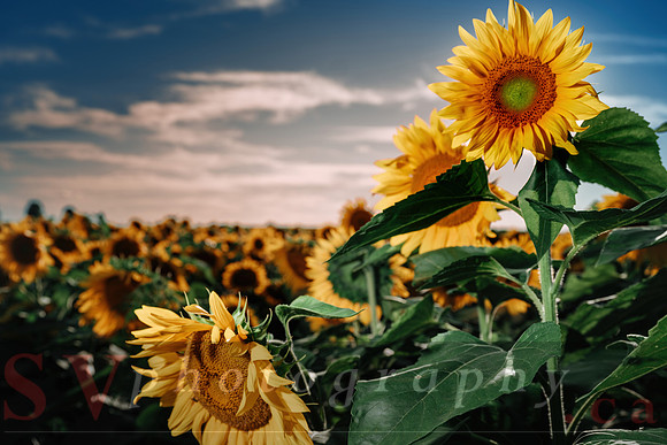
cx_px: 334
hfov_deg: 51.3
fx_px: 694
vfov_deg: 35.6
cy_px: 222
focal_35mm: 37
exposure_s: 1/500
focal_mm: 45
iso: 100
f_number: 5.6
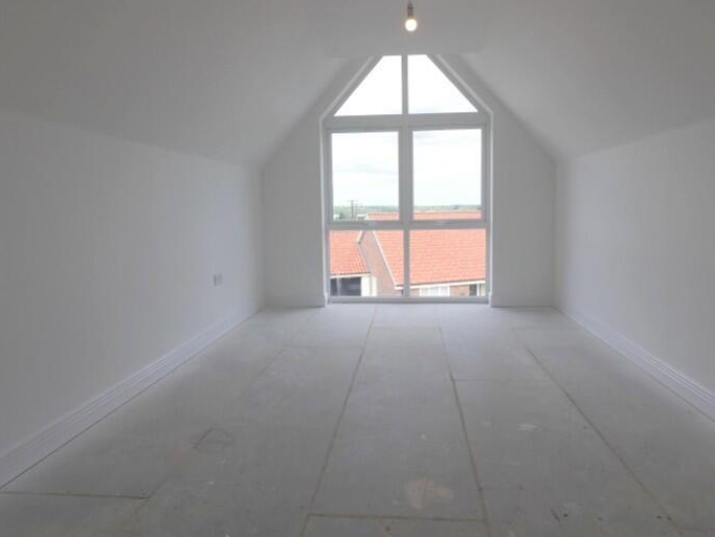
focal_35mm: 21
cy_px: 239
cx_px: 383
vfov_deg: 63.3
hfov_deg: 78.8
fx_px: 434
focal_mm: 7
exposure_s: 1/200
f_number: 5.6
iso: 200
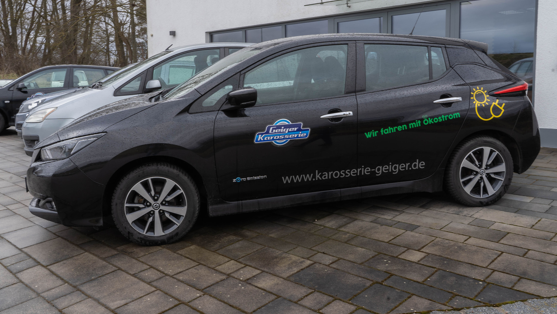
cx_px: 279
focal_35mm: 32
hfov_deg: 61.0
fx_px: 473
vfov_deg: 36.6
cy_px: 127
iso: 125
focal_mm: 30
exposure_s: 1/40
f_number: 16
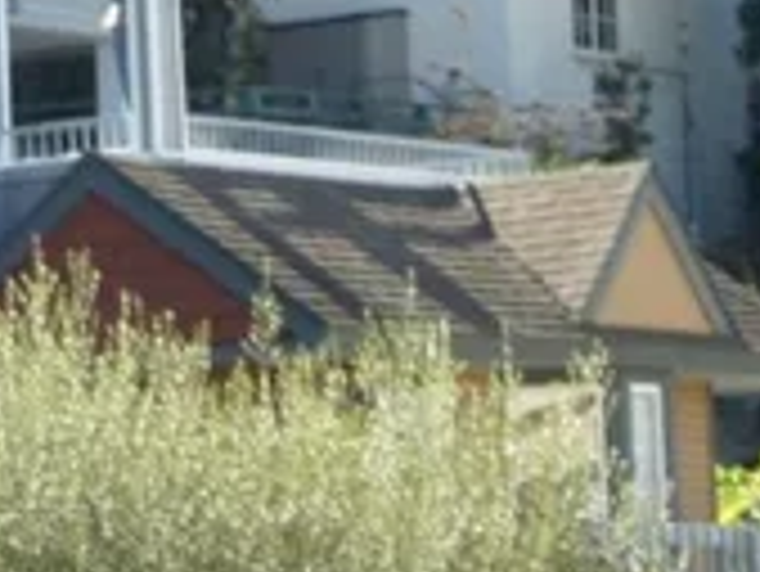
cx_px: -456
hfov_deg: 6.7
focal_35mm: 291
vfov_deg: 5.1
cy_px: 590
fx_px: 6393
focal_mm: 11.8
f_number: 4.8
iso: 80
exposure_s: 1/100
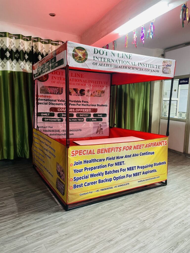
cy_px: 126
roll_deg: -0.6
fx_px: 190
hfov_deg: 53.1
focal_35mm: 26
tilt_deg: -7.5
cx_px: 95
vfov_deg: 67.3
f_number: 1.6
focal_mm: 4.2
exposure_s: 1/33
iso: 400
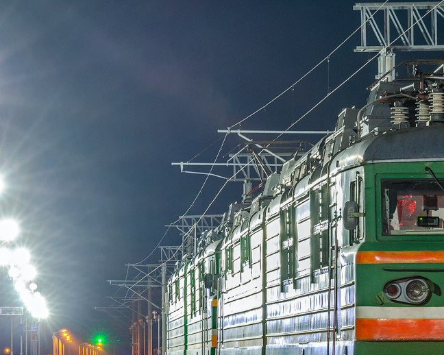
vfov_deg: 7.0
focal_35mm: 220
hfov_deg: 8.8
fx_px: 2890
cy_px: 272
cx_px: 303
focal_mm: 78
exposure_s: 8
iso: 200
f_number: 10
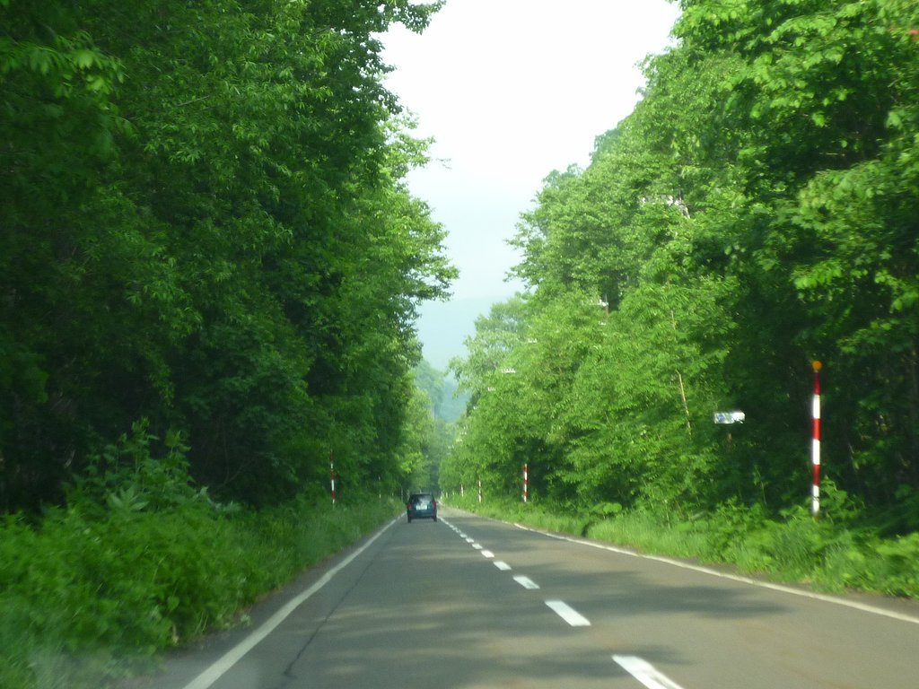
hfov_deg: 18.0
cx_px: 460
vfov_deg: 13.6
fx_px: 2894
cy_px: 344
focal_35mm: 109
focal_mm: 12.2
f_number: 4.9
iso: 160
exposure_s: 1/125
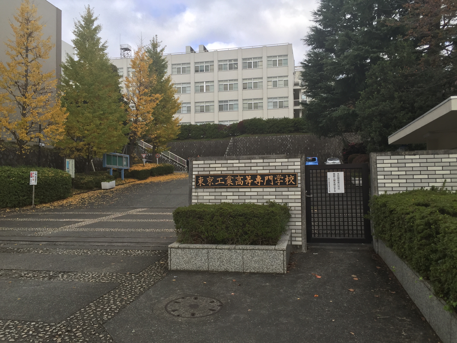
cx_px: 228
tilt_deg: +3.2
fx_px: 383
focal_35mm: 29
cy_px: 172
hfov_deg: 61.7
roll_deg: -0.6
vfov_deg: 48.2
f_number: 2.2
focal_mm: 4.15
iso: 32
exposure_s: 1/860
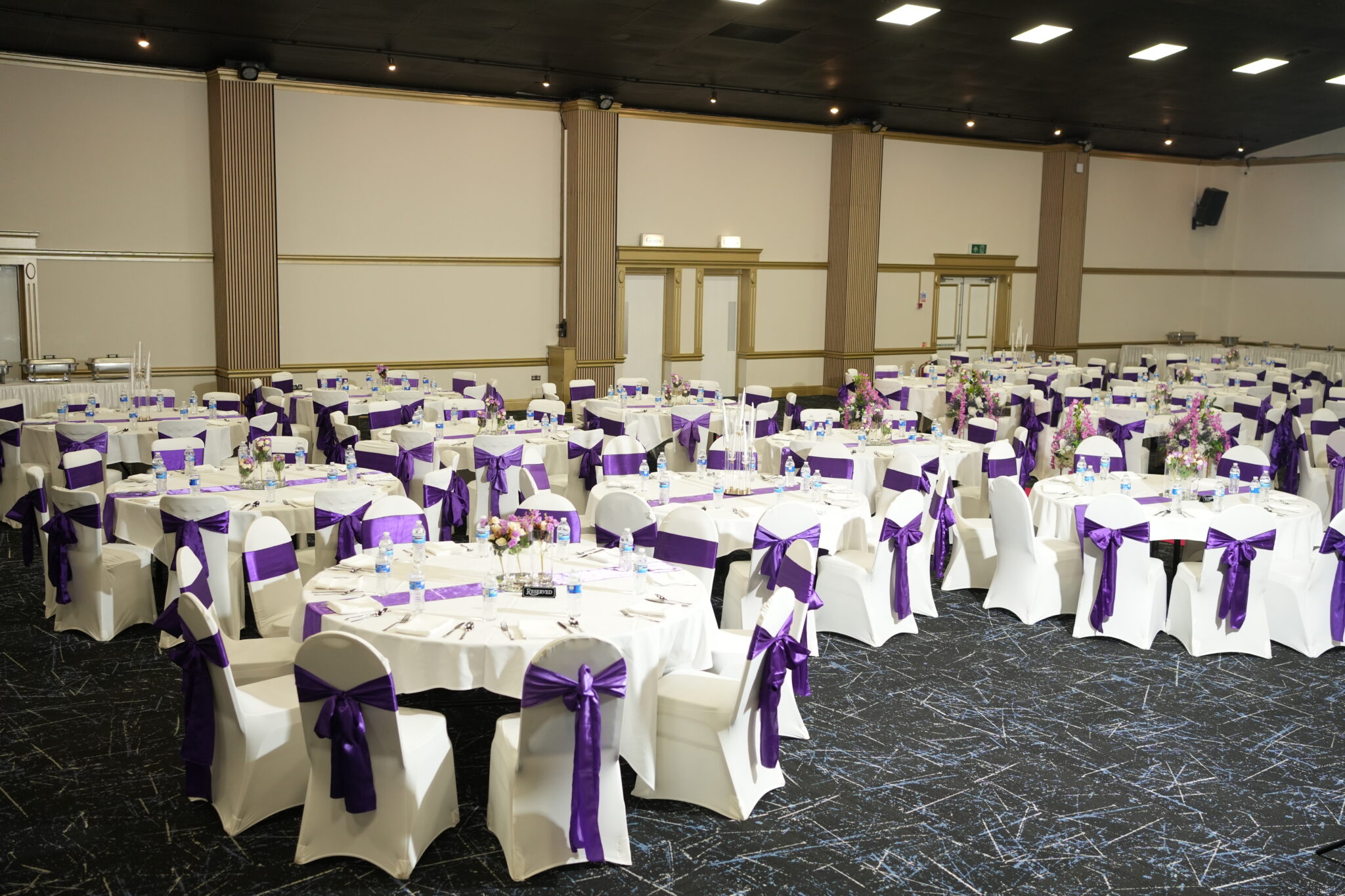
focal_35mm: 35
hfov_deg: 54.4
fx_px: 1307
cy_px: 448
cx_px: 672
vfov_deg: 37.8
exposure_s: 1/200
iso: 1250
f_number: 3.2
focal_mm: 35
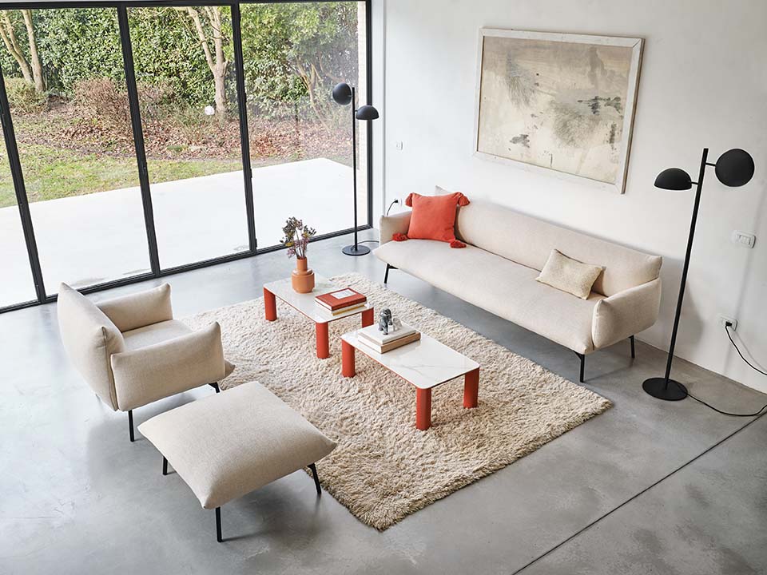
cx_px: 384
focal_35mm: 32
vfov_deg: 44.2
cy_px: 288
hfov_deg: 56.8
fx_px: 709
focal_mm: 40.3
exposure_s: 1/2
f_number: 13
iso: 100
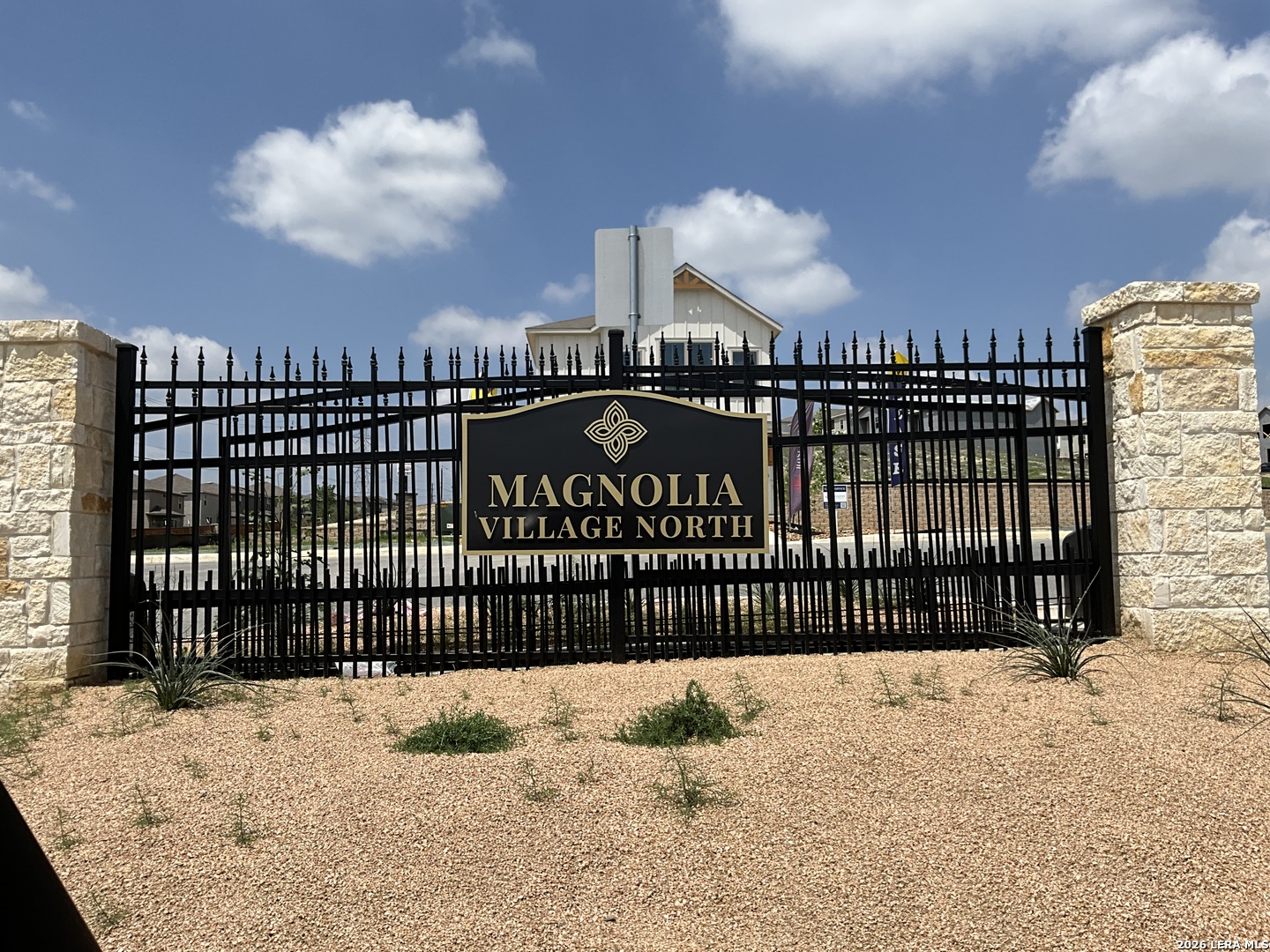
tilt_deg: +4.7
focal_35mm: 29
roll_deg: +0.5
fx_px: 1064
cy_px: 476
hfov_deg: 61.7
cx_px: 635
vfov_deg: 48.2
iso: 25
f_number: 1.8
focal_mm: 3
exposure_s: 1/3534
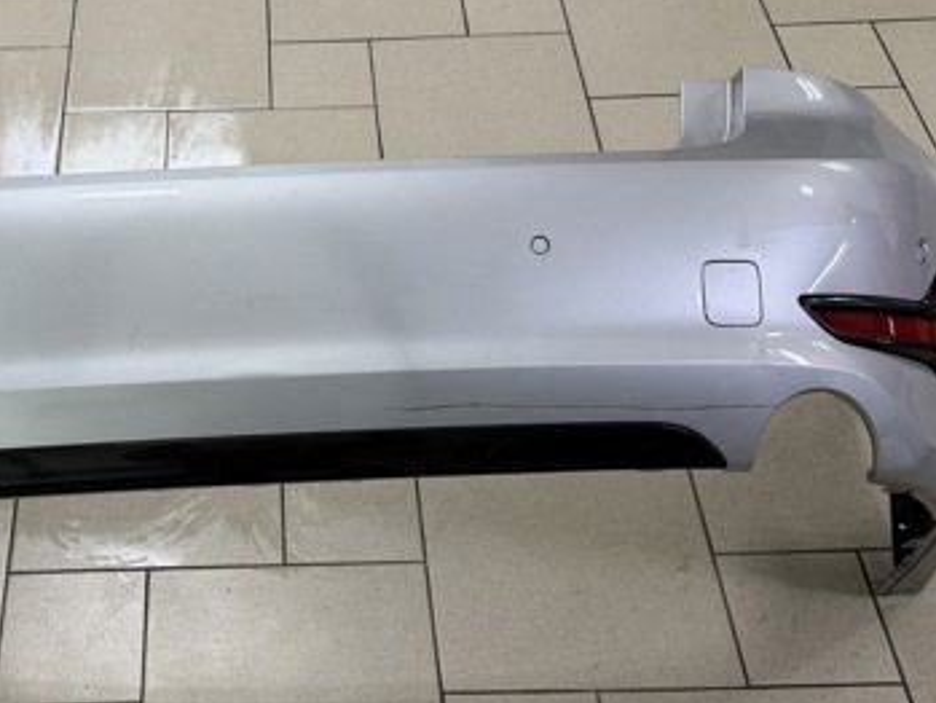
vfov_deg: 32.8
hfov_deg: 41.9
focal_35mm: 44
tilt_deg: -53.2
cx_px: 255
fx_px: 1190
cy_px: 416
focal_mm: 6.76
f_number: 1.78
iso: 250
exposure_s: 1/50
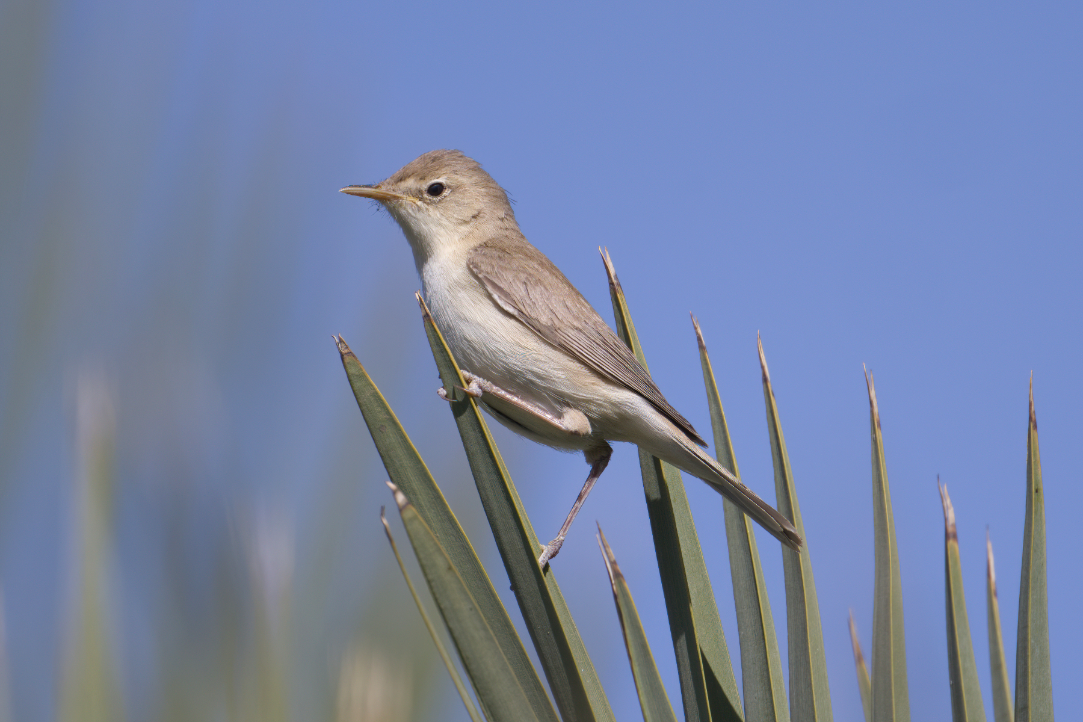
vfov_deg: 1.6
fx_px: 25268
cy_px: 361
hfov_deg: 2.5
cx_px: 542
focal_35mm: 840
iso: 100
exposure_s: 1/500
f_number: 9
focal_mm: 840
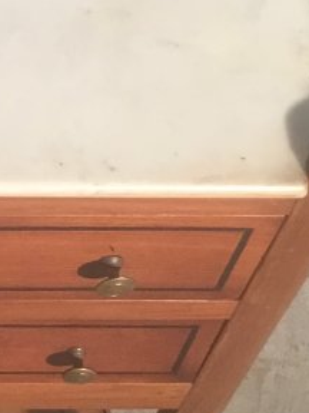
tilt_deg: -57.1
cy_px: 125
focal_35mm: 129
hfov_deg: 11.0
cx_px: -185
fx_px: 1535
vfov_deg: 15.2
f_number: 2.4
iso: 100
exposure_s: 1/33
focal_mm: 3.3
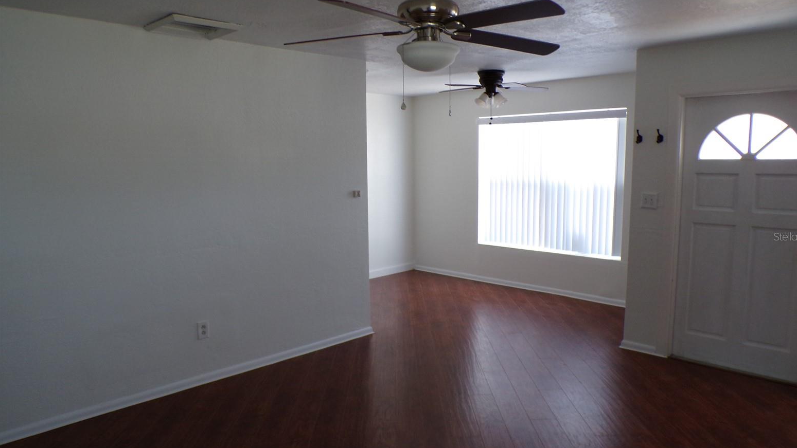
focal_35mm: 27
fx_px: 571
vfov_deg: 42.9
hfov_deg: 69.8
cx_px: 411
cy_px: 236
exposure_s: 1/34
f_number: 3
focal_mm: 4.3
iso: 159
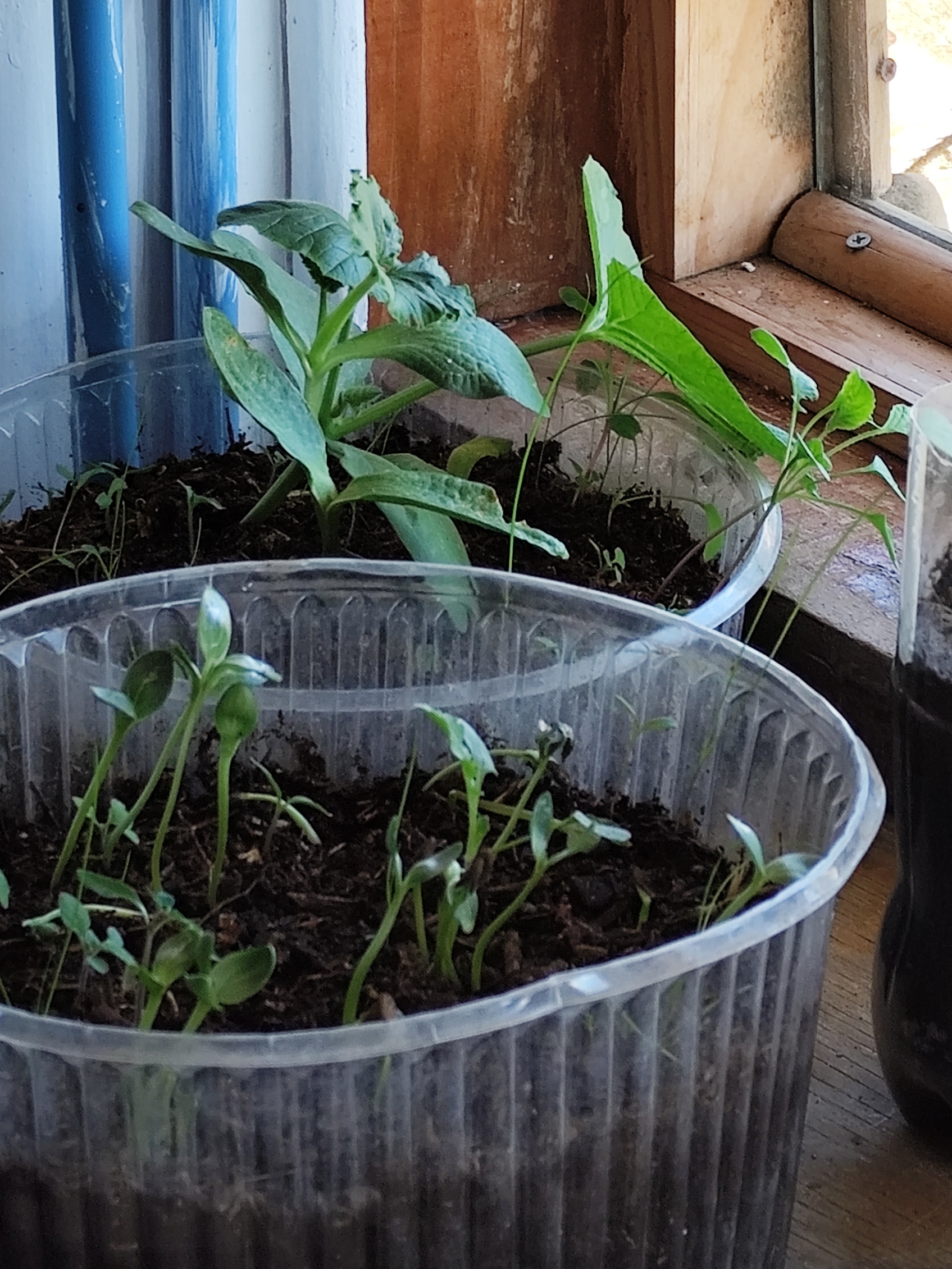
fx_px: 4767
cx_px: 493
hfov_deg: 11.4
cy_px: 317
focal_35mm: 130
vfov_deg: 15.1
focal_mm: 6.14
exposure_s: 1/169
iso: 50
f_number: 1.65
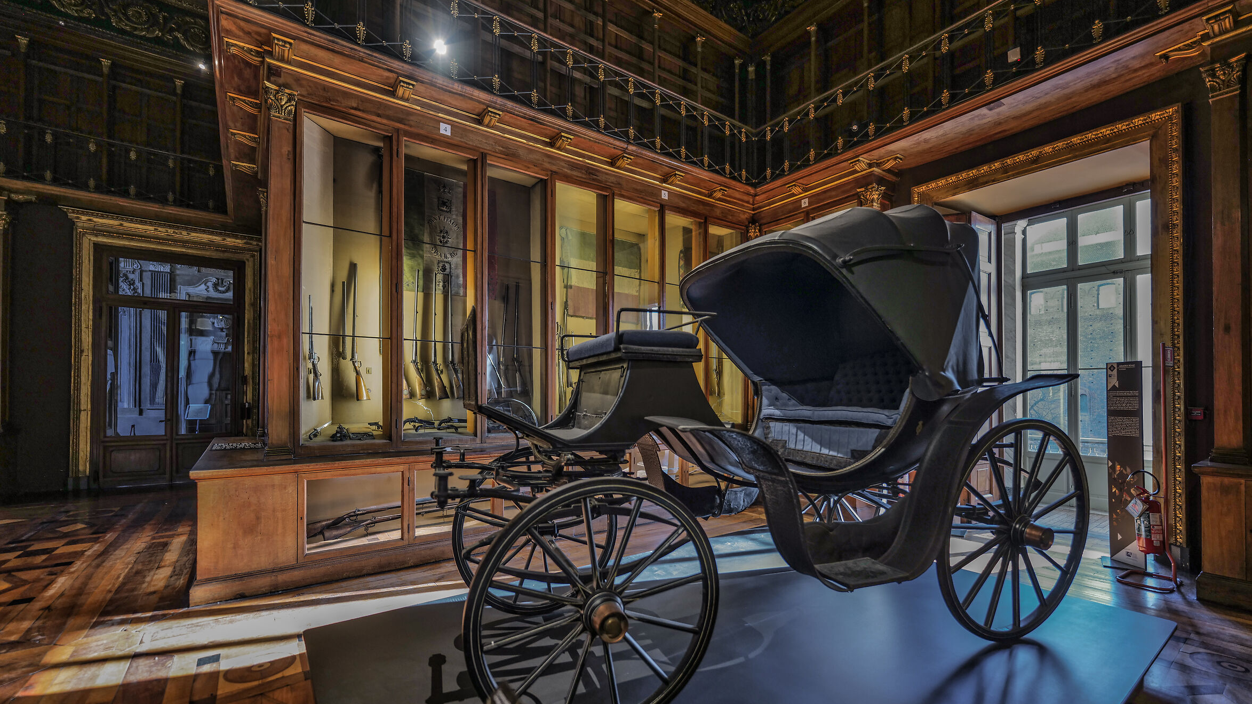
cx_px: 635
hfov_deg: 103.0
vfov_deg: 70.3
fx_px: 498
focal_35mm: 15
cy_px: 392
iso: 200
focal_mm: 14
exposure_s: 1/125
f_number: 1.4
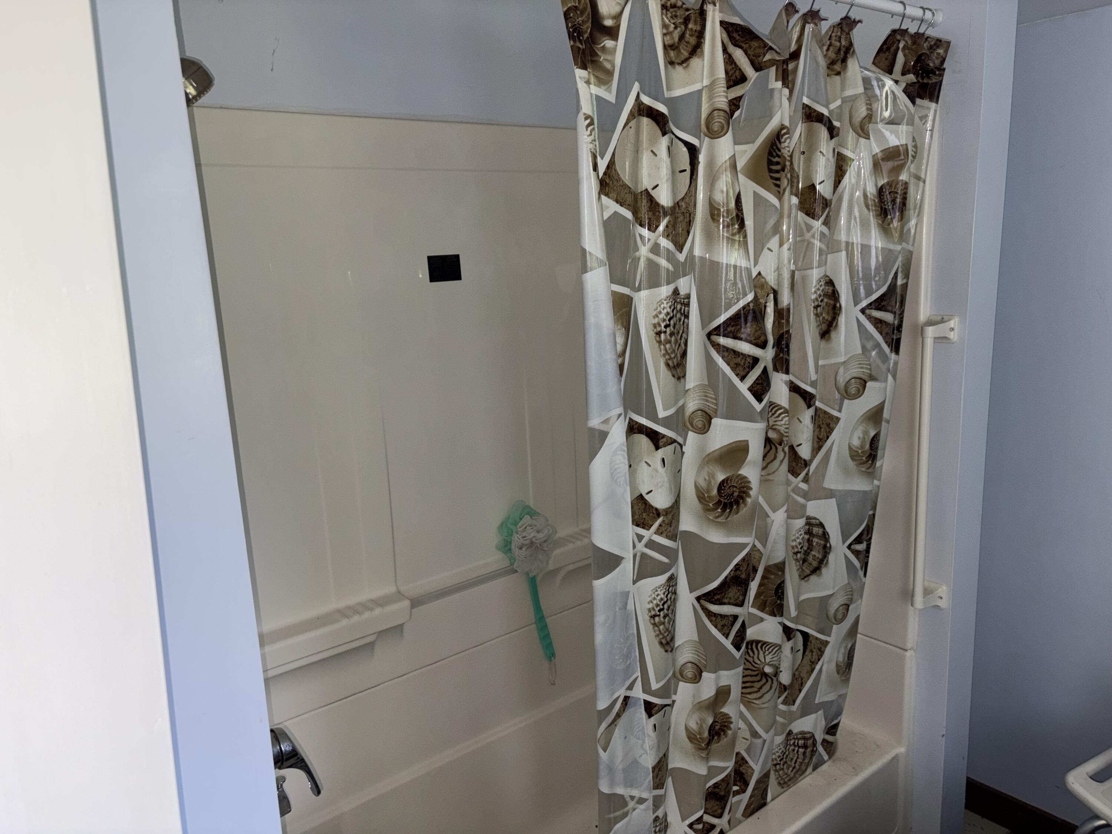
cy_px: 417
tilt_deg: -12.5
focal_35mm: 26
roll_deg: +3.4
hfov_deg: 67.3
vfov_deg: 53.1
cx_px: 556
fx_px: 835
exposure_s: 1/34
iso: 64
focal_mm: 5.96
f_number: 1.6
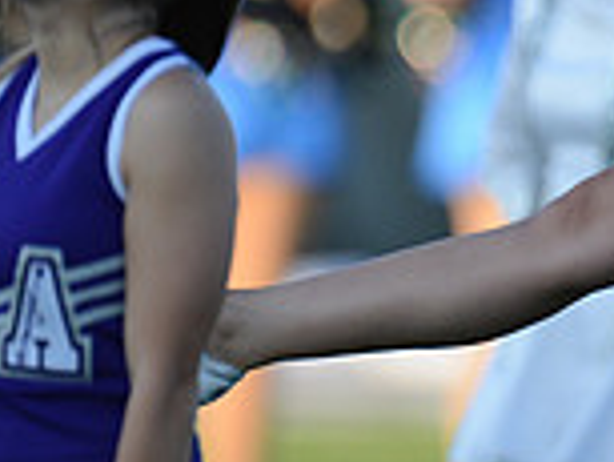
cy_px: 127
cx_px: 967
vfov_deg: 0.7
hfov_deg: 1.0
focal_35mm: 2009
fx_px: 35663
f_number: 4
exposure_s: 1/2000
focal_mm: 550
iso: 800
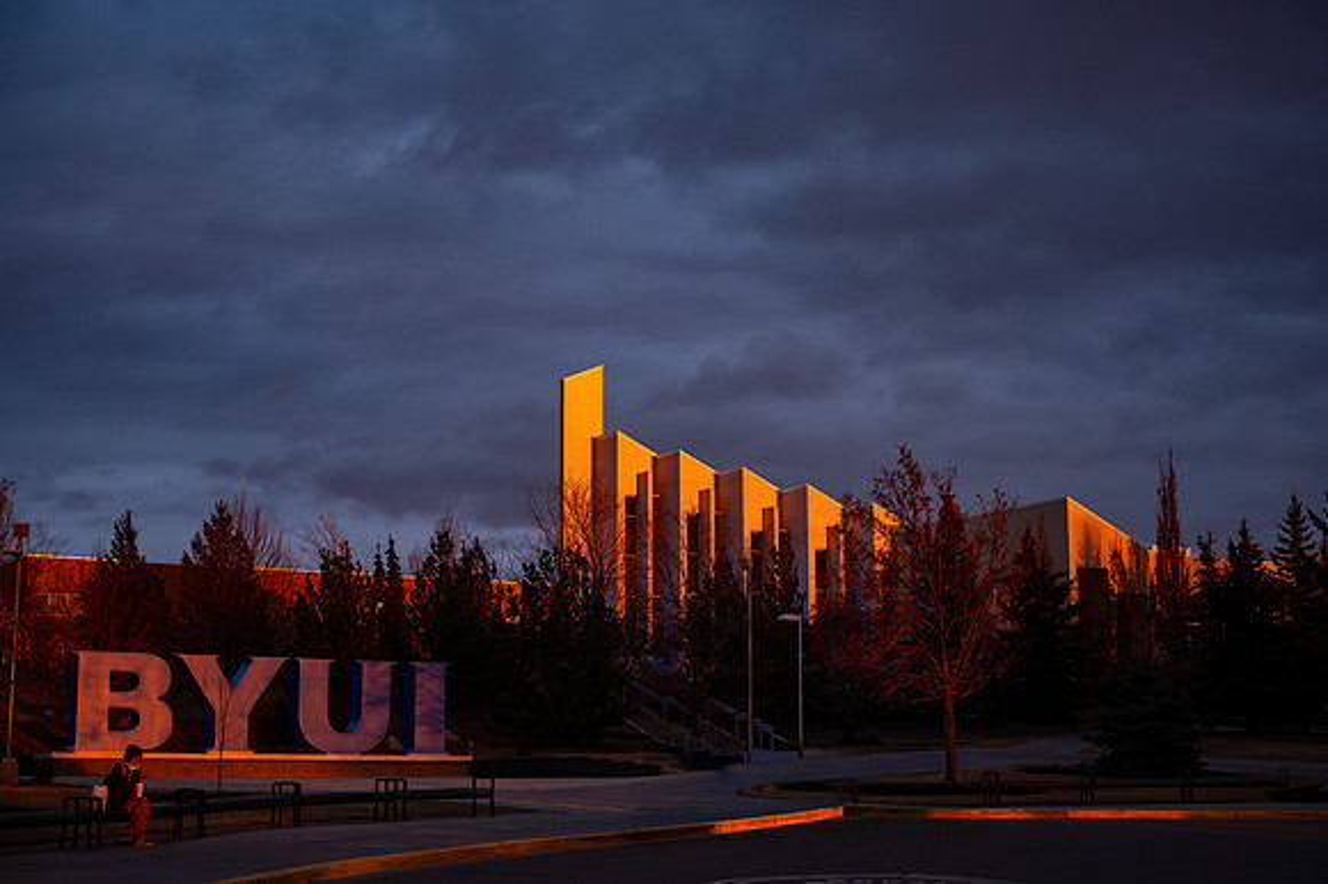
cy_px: 442
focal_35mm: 54
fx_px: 2005
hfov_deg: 36.6
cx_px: 664
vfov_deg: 24.9
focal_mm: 54
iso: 2000
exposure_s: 1/500
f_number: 4
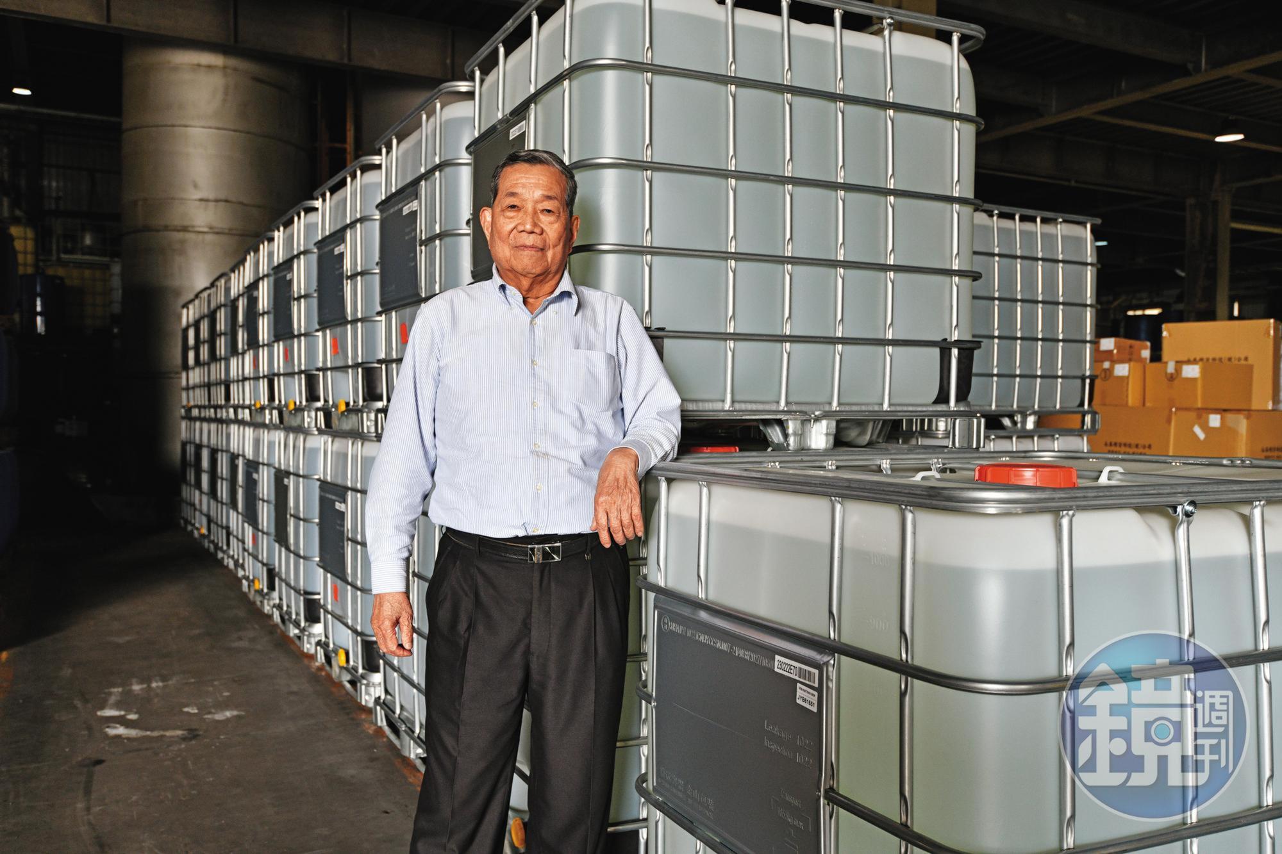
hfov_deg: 61.9
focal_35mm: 30
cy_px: 427
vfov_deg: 43.6
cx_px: 641
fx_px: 1068
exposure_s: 1/60
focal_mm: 30
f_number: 6.7
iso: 800
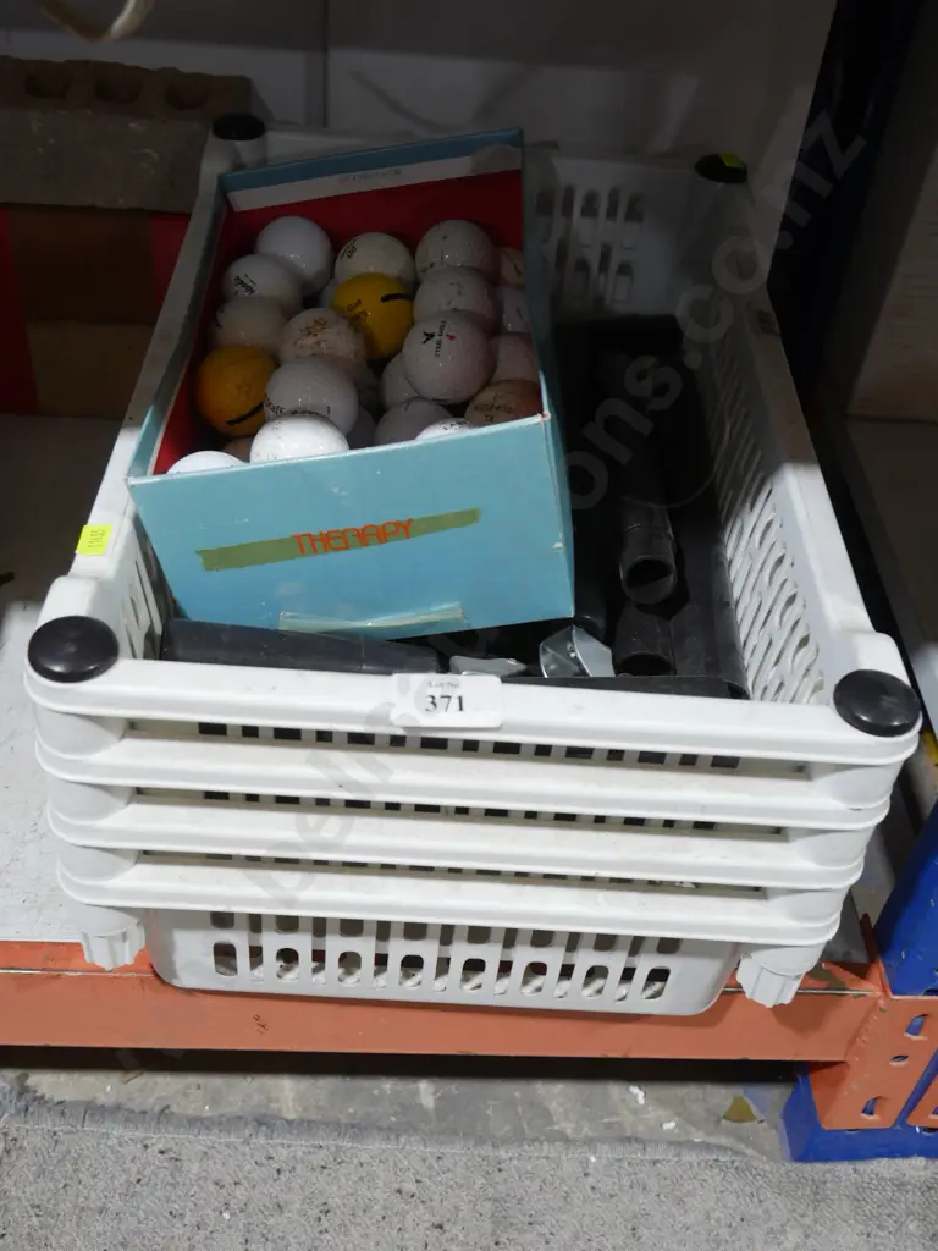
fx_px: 1445
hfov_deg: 36.0
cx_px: 469
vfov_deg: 46.8
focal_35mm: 40
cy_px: 626
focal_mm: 20
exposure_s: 1/60
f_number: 4.4
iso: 640
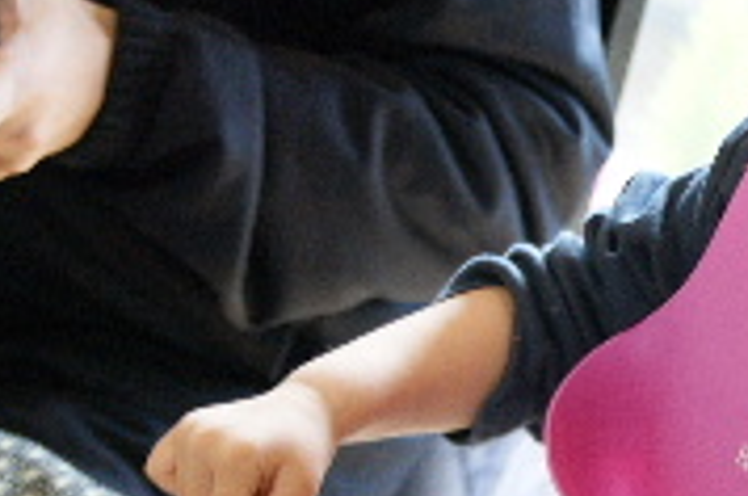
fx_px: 2806
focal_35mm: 135
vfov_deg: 10.1
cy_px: 372
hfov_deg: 14.9
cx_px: 733
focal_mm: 35
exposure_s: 1/50
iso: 400
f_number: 4.5
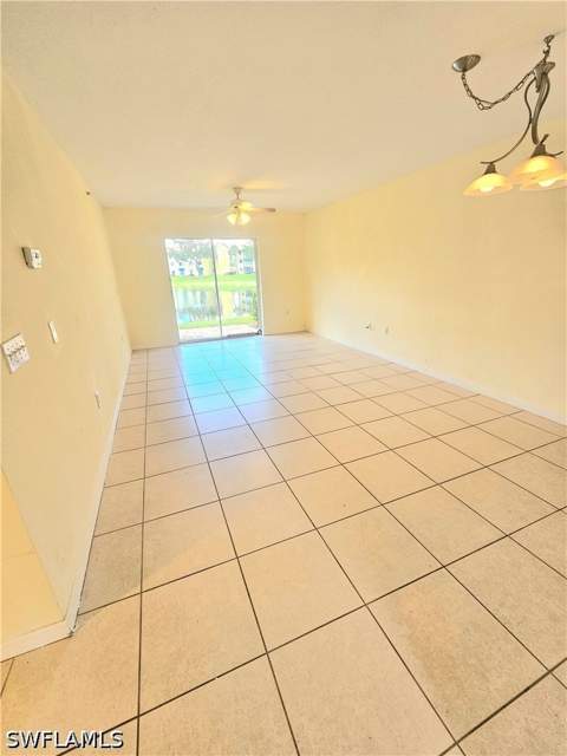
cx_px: 284
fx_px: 284
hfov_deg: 89.9
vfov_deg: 106.2
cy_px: 378
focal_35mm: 13
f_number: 2.2
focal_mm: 2.2
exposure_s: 1/60.2
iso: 64
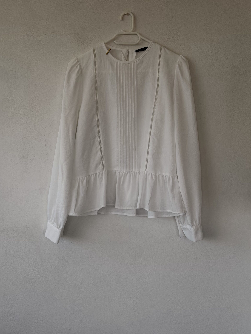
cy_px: 167
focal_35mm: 48
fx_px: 464
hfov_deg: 30.3
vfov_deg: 39.7
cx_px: 126
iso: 64
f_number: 1.78
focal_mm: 6.76
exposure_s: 1/928
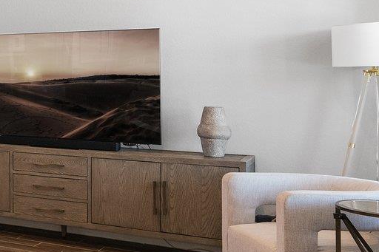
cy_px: 68
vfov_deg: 21.1
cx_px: -190
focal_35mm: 64
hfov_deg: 24.5
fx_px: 674
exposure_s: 1/15
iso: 2000
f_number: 8
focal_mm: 16
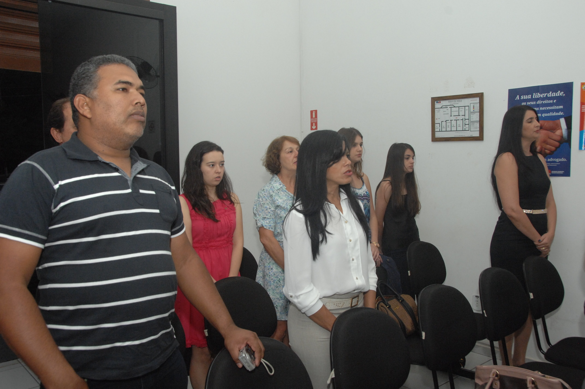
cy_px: 194
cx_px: 292
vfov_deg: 43.5
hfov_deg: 62.0
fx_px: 487
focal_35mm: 30
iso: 800
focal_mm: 20
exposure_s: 1/250
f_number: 7.1
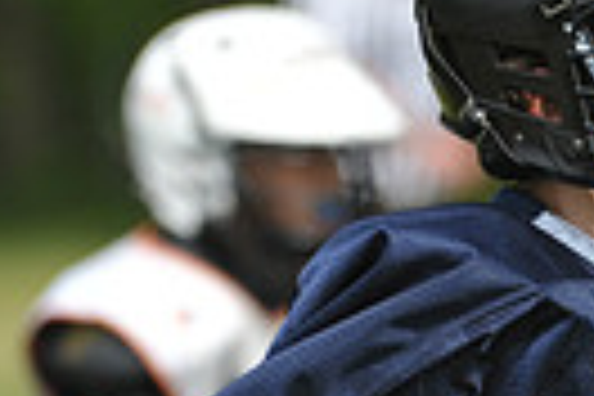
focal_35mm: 1056
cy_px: 639
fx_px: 17423
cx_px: 526
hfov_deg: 2.0
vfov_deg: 1.3
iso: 640
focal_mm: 240
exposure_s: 1/4000
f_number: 4
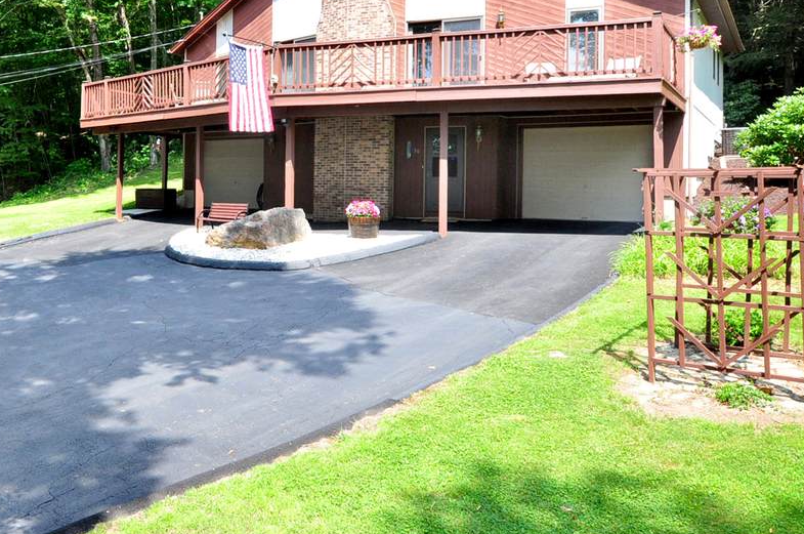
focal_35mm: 32
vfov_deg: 40.7
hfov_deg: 55.6
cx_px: 180
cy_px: 177
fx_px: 710
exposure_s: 1/320
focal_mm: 13
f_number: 8
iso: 640
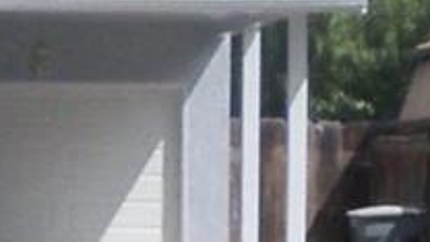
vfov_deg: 4.1
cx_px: -356
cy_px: 261
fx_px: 3398
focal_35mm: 298
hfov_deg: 7.0
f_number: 5.6
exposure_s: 1/400
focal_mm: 6.3
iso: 100
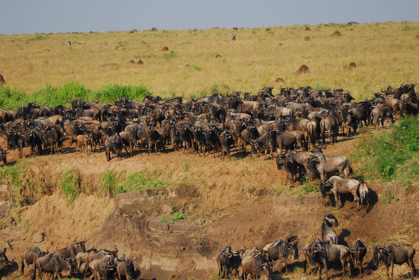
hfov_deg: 9.1
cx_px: 210
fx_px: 2622
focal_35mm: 225
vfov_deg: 6.1
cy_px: 140
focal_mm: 150
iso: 250
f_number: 5
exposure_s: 1/1600
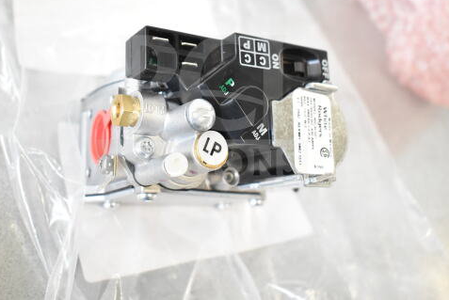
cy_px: 110
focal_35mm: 46
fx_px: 574
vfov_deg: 29.2
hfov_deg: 42.7
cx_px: 201
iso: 1600
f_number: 4
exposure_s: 1/60
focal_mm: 24
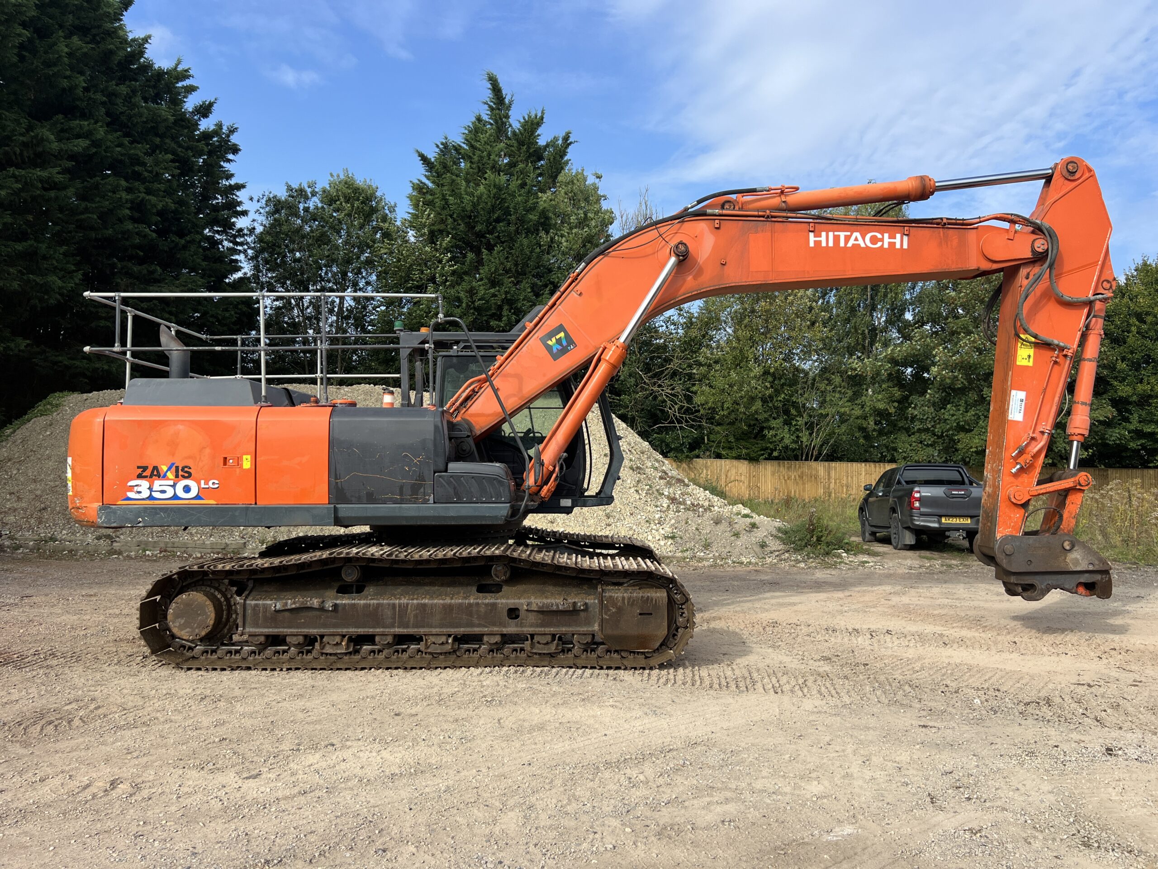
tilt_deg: +3.7
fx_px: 870
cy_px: 434
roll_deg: -0.9
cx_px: 579
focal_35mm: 26
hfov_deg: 67.3
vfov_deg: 53.1
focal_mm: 5.7
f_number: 1.5
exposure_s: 1/2695
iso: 50
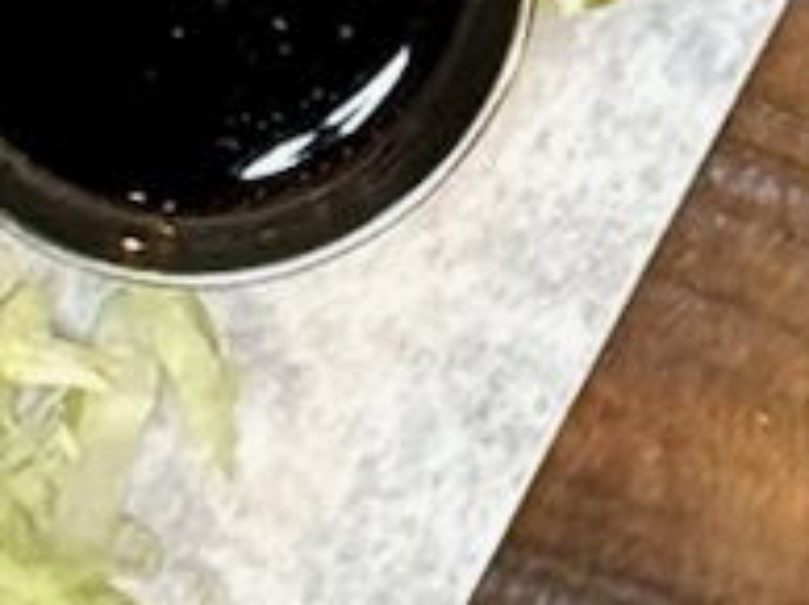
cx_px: 1468
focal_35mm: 508
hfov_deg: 3.9
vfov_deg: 2.8
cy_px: -1598
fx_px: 11858
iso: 160
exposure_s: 1/60
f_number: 1.78
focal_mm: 6.76
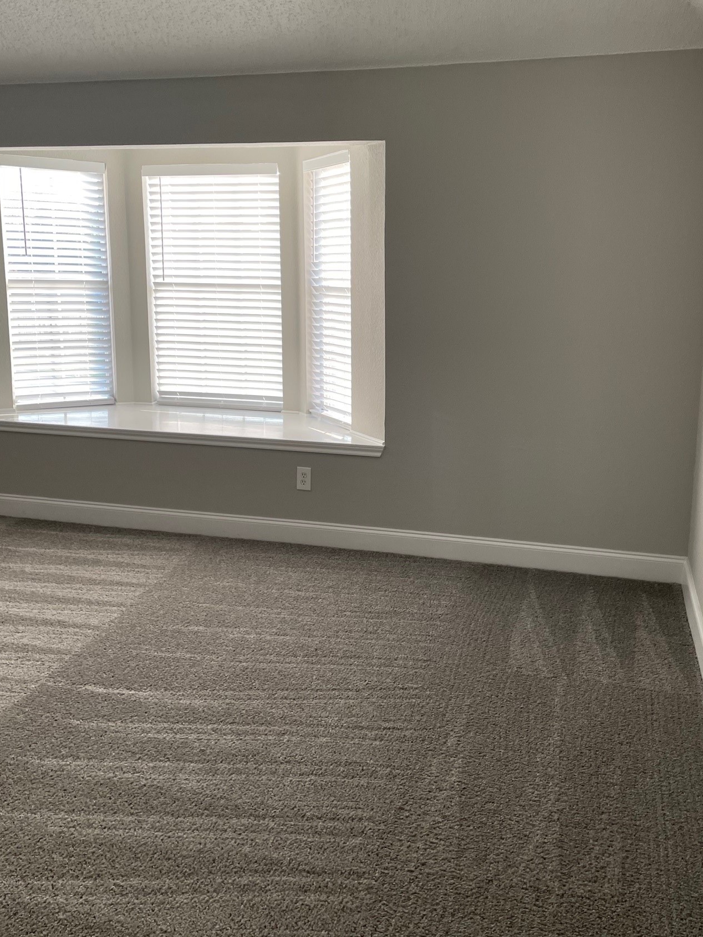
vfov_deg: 58.2
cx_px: 393
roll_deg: -1.0
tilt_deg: -10.7
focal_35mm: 31
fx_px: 840
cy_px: 408
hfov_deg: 45.4
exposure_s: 1/121
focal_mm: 4.2
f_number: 1.6
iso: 80
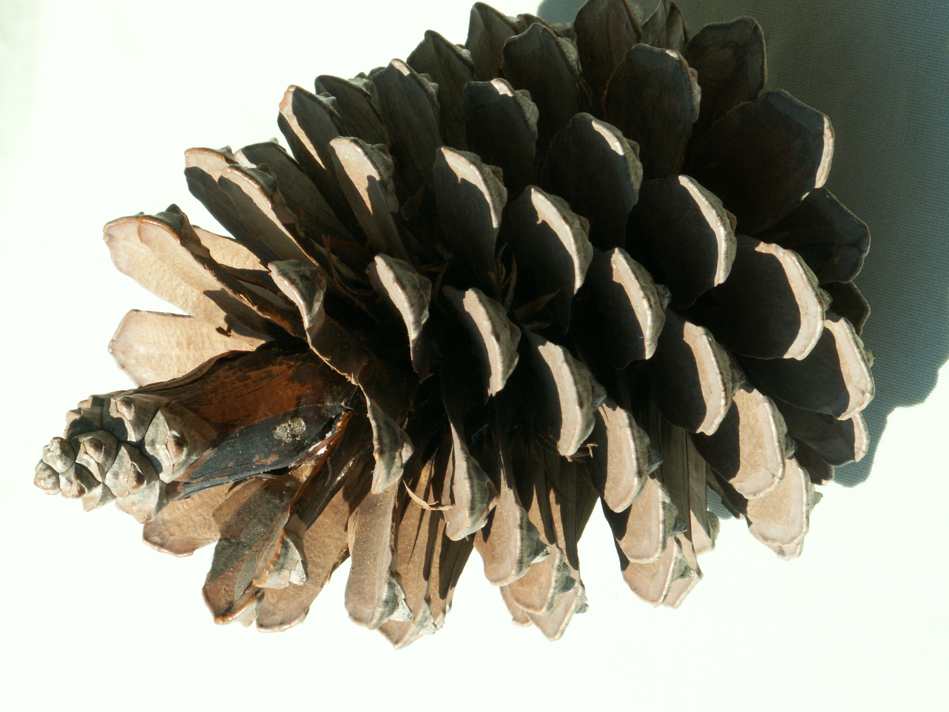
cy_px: 356
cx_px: 474
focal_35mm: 116
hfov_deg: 17.0
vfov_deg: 12.8
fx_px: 3180
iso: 50
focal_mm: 18.98
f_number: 7.1
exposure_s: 1/125
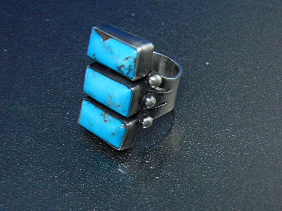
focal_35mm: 68
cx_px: 141
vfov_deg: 21.6
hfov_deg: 28.6
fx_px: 554
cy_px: 106
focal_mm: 12.2
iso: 800
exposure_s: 1/30
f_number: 8.2
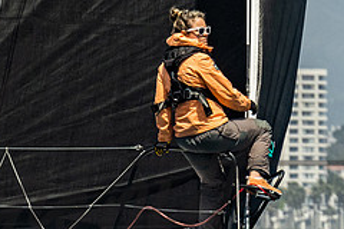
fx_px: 10138
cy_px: 99
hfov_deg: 1.9
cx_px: 66
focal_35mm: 1061
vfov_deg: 1.3
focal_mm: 200
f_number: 6.3
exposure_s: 1/1250
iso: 320
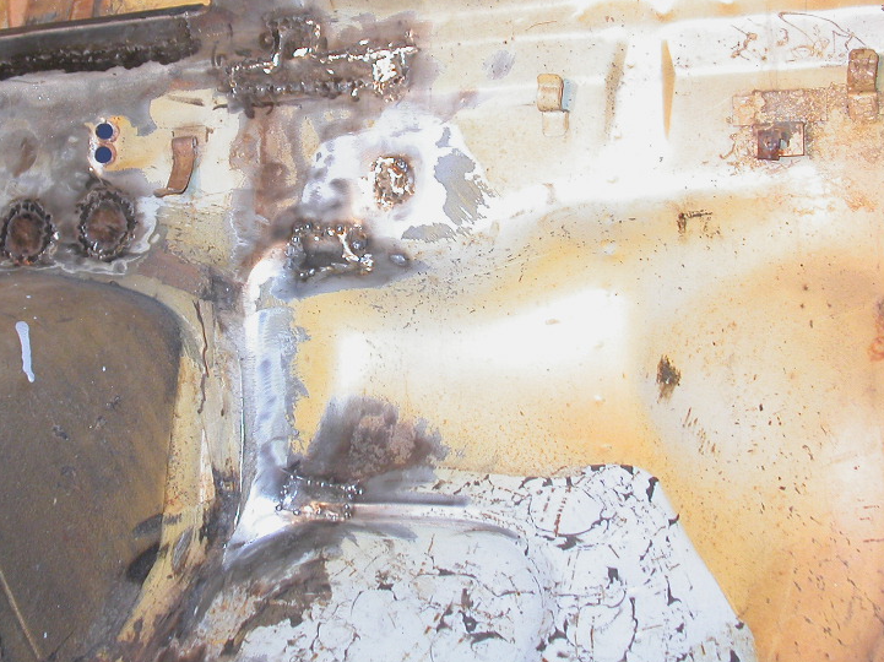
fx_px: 1378
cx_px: 302
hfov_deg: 35.2
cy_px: 256
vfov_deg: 26.9
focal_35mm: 54
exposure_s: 1/30
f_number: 2.6
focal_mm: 7.85
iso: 100
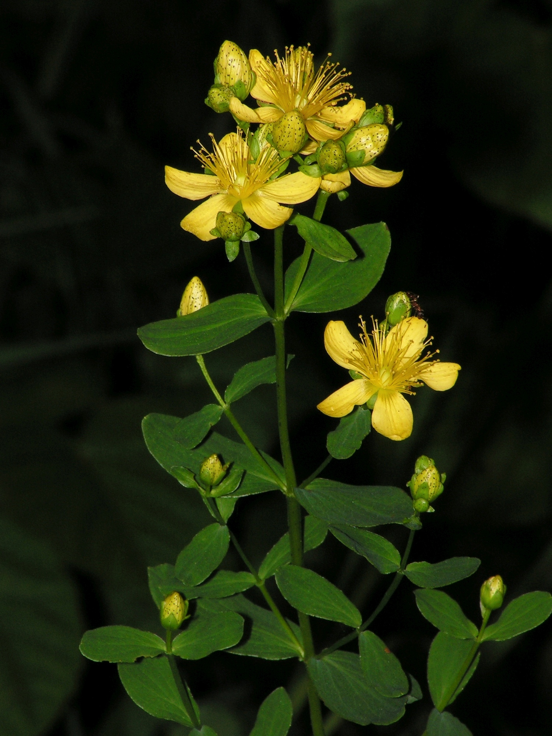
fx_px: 5656
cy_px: 368
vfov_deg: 7.4
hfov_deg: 5.6
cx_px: 276
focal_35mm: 266
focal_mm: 44.4
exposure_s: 1/1600
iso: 100
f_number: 8
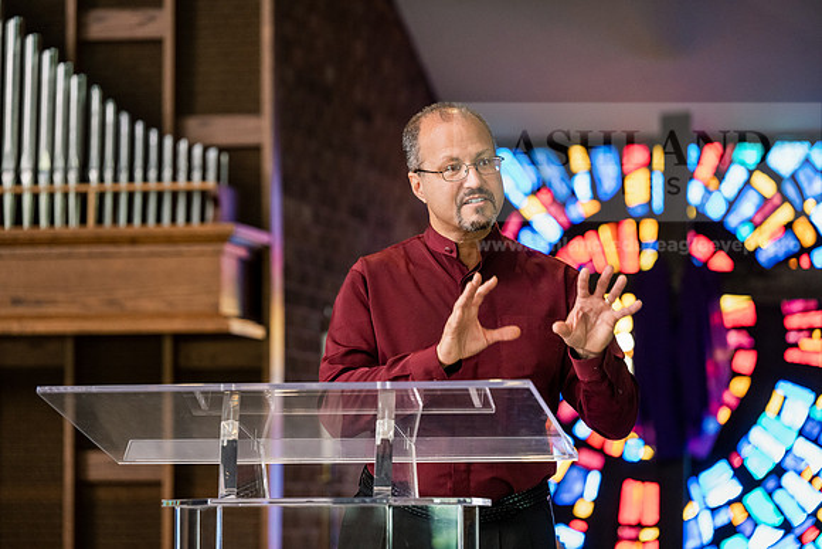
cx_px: 411
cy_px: 274
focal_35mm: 150
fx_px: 3426
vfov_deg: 9.2
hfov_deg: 13.7
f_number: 3.2
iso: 2500
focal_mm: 150
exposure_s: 1/200
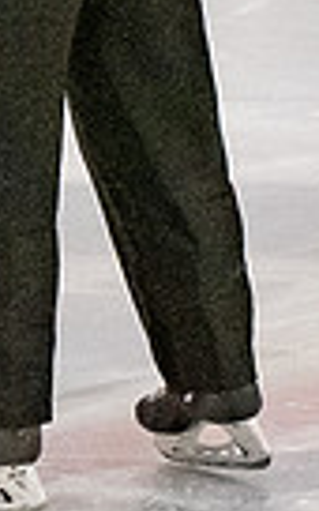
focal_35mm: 817
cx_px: -226
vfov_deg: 2.6
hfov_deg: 1.6
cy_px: -415
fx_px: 11365
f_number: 3.5
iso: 2500
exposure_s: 1/800
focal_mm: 86
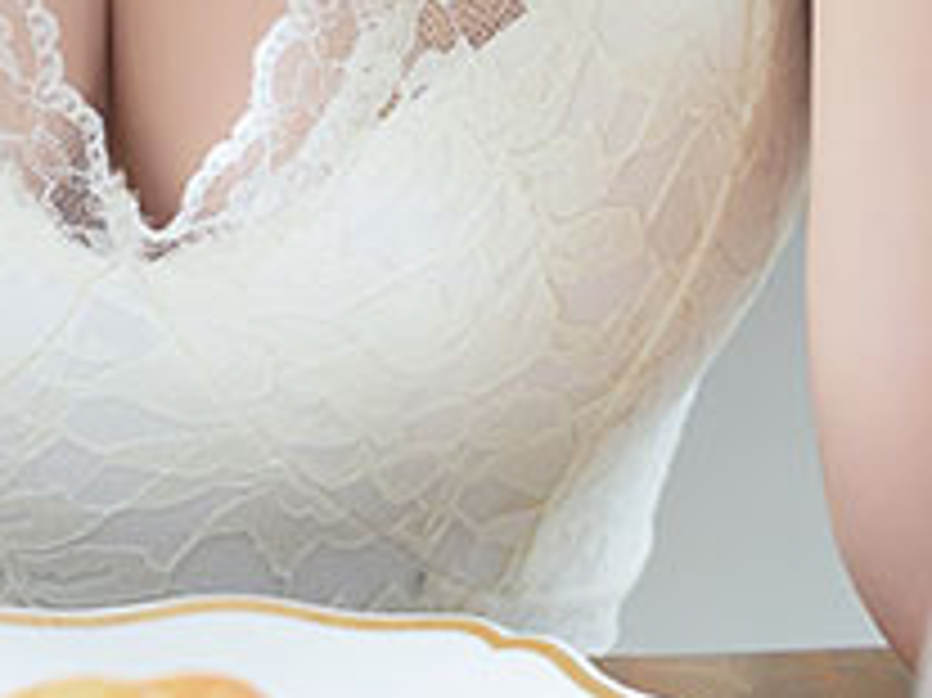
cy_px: -581
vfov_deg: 3.9
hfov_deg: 5.3
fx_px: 10064
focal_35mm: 374
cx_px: -65
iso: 500
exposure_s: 1/160
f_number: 2.8
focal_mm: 42
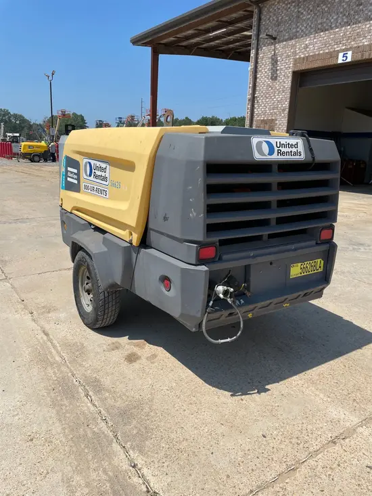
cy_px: 248
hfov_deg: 53.1
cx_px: 186
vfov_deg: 67.3
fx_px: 372
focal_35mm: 26
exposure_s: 1/4464
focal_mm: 4.2
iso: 32
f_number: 1.6
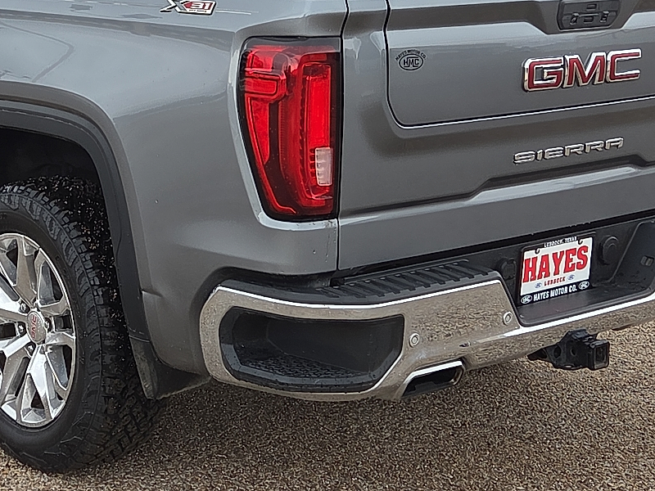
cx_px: 139
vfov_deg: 18.3
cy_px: 113
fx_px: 1514
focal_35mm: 80
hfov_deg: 24.1
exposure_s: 1/119
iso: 59
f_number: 1.8
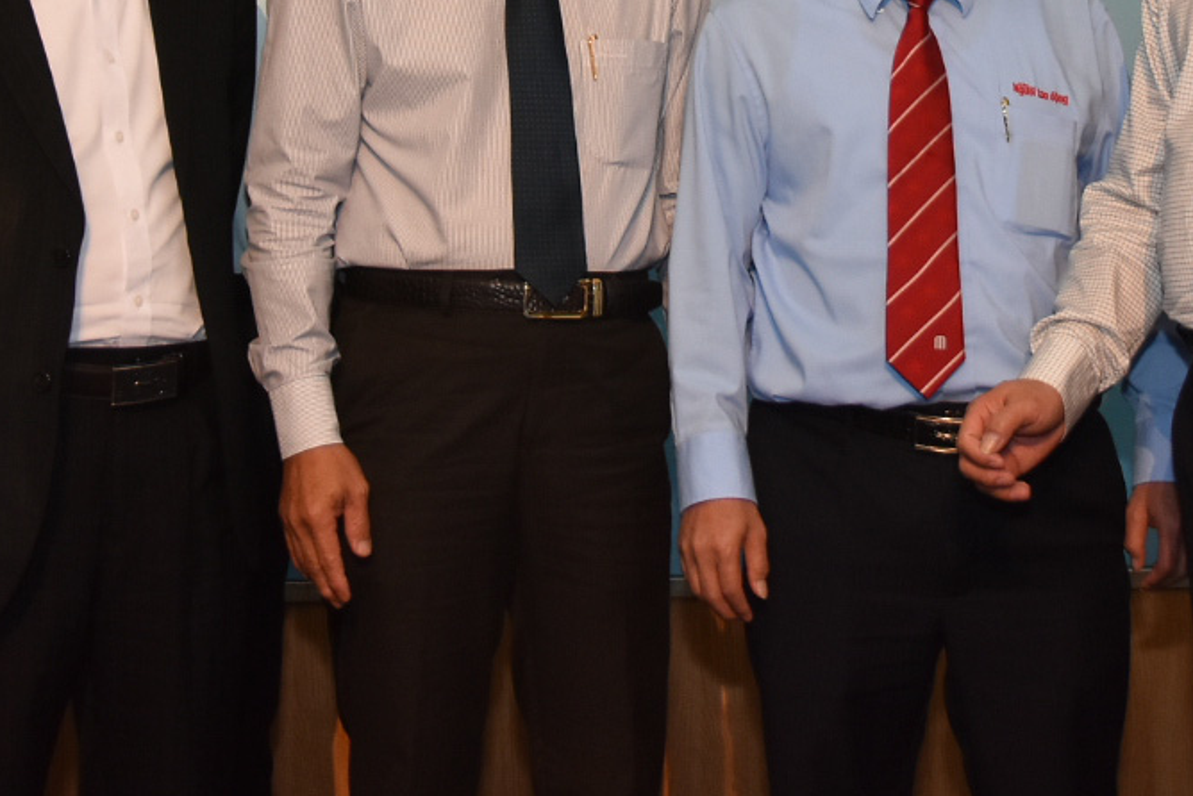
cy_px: -150
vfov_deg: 16.4
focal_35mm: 80
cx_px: 741
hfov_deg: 25.3
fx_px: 2652
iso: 800
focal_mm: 22
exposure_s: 1/200
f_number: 3.8
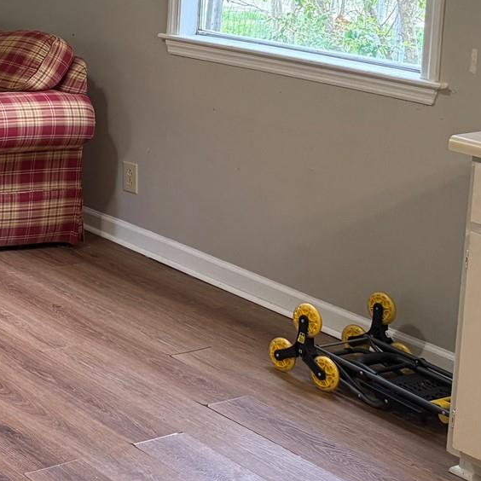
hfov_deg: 19.9
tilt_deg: -8.1
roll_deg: -0.7
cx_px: -210
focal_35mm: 77
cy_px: 25
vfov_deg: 21.8
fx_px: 1210
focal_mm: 6.76
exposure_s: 1/120
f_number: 1.78
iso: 250
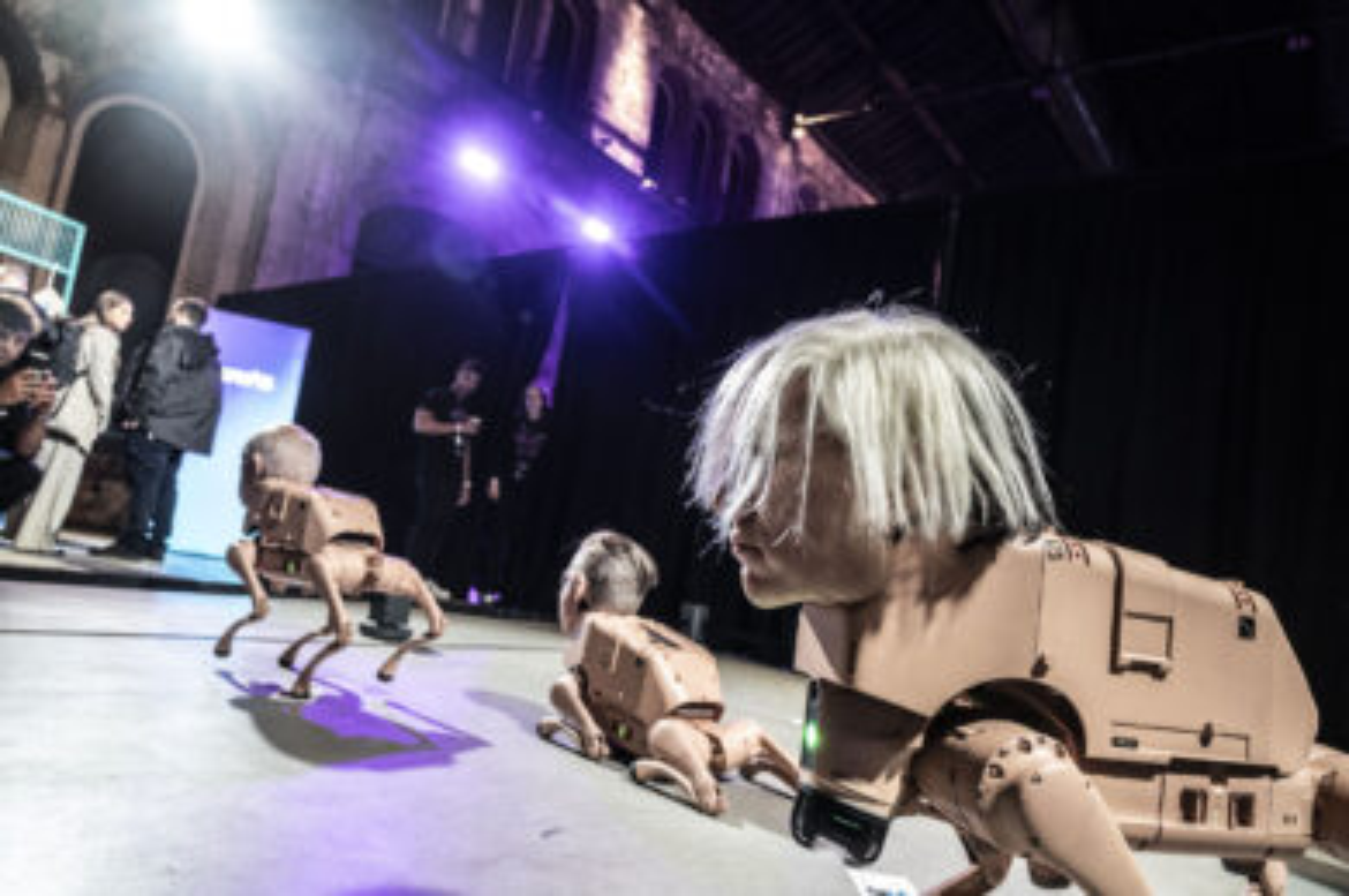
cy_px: 448
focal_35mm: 24
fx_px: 898
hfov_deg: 73.8
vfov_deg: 53.0
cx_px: 674
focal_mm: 24
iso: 3200
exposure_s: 1/100
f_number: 5
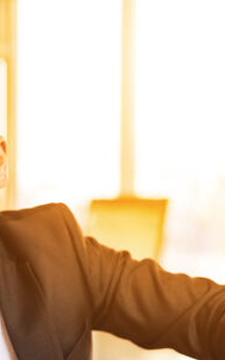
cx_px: 91
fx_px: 1402
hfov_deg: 9.2
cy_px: 326
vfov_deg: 14.5
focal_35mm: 143
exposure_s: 1/160
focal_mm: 50
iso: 320
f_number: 2.2
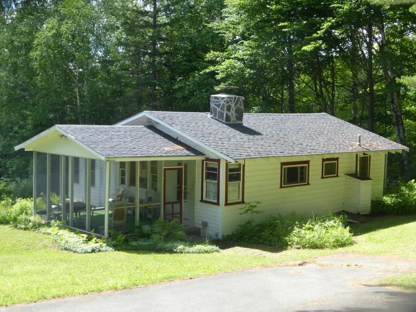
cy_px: 156
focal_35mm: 49
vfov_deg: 29.7
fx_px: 589
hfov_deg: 38.9
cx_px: 208
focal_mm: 8.5
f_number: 4.2
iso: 100
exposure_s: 1/160
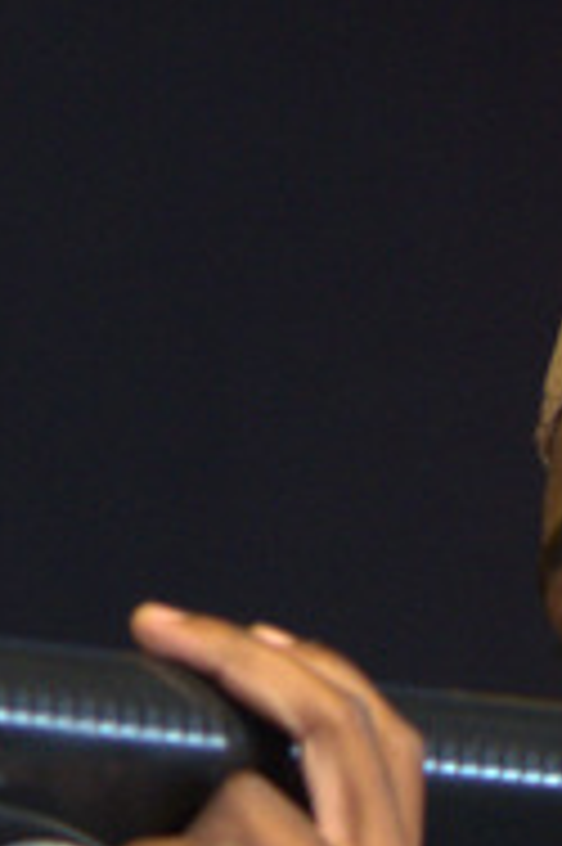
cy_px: 1580
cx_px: 526
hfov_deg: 1.8
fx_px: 18225
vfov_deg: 2.6
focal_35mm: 777
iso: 2500
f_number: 5
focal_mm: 135
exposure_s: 1/40
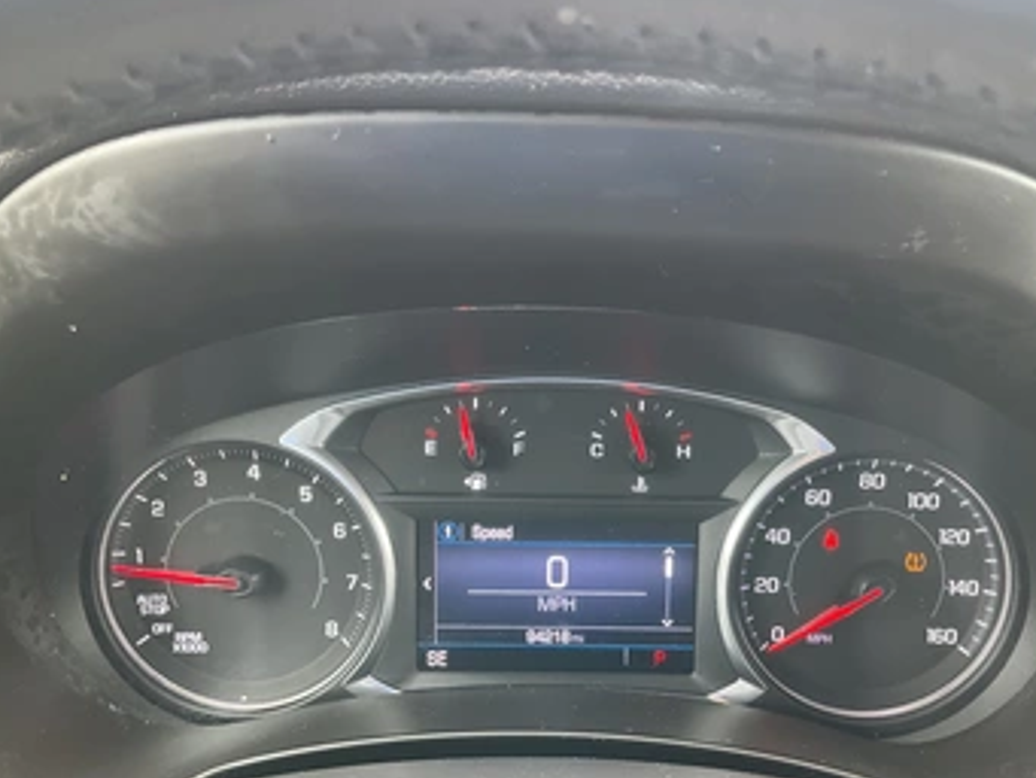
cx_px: 571
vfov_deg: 41.7
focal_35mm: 34
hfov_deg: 53.8
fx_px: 1018
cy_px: 444
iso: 100
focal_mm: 3
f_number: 1.8
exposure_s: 1/60
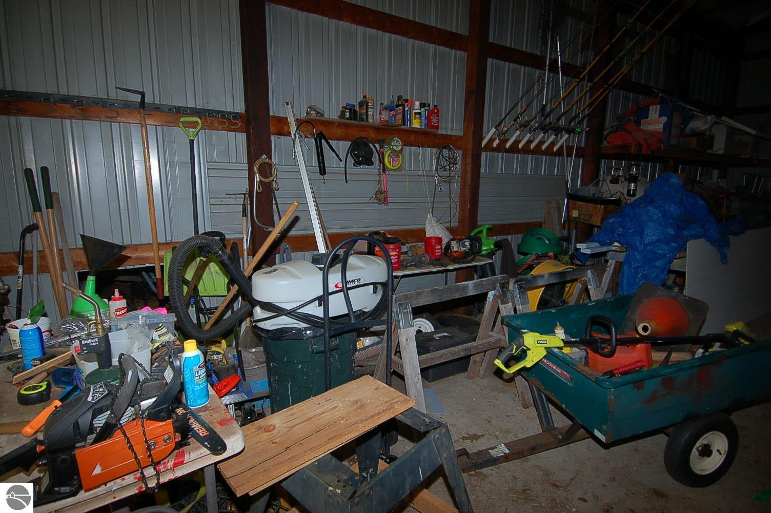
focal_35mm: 18
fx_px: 385
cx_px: 386
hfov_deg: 90.1
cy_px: 256
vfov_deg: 67.3
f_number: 4
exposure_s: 1/60
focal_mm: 12
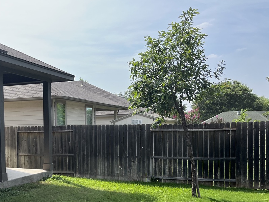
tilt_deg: -1.9
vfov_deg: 30.4
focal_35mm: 47
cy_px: 151
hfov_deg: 39.1
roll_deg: +2.6
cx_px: 59
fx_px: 365
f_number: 1.6
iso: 50
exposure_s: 1/2513
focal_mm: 5.1
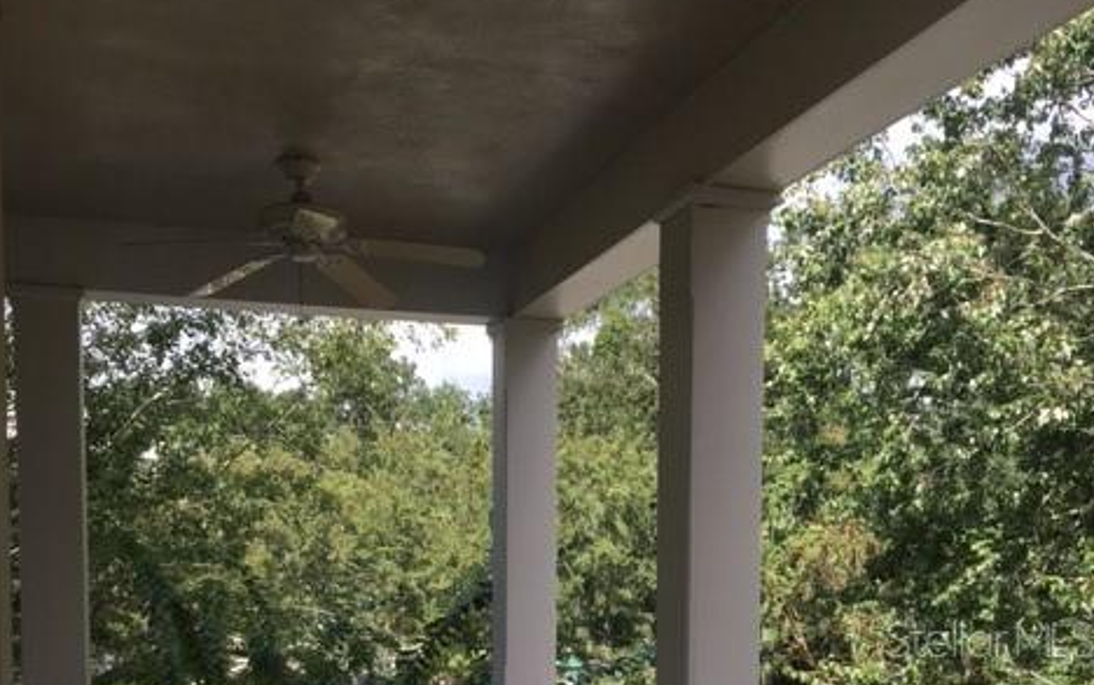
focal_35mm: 42
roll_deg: -0.3
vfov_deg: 29.1
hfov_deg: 47.2
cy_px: 638
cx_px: 545
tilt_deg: -2.7
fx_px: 1253
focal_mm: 4.15
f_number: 2.2
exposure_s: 1/657
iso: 25
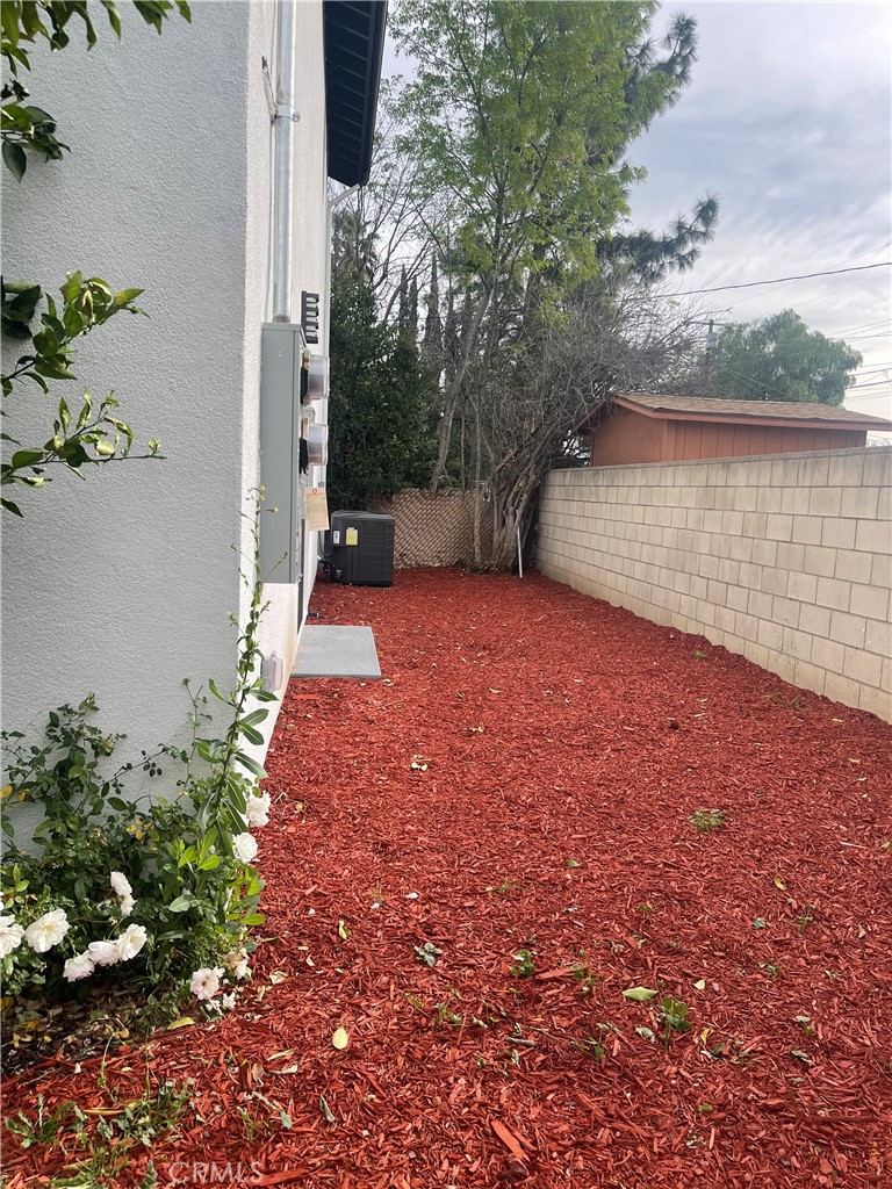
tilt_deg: -6.4
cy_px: 594
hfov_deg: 53.1
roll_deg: -3.5
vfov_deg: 67.3
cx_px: 446
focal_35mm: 26
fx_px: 893
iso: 32
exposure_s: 1/1238
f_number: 1.6
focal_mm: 5.1
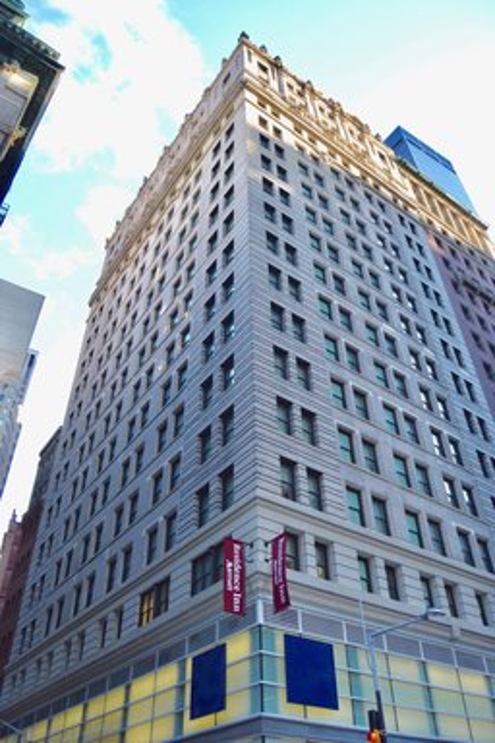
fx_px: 557
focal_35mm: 27
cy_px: 372
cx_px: 248
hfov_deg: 47.9
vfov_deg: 67.4
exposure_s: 1/125
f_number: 4
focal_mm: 18
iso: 180
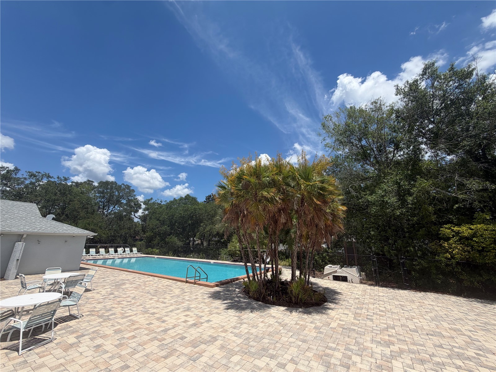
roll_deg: -1.4
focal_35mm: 14
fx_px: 201
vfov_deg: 85.7
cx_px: 248
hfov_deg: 102.1
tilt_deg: +15.8
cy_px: 186
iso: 20
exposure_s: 1/1087
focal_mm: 2.22
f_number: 2.2
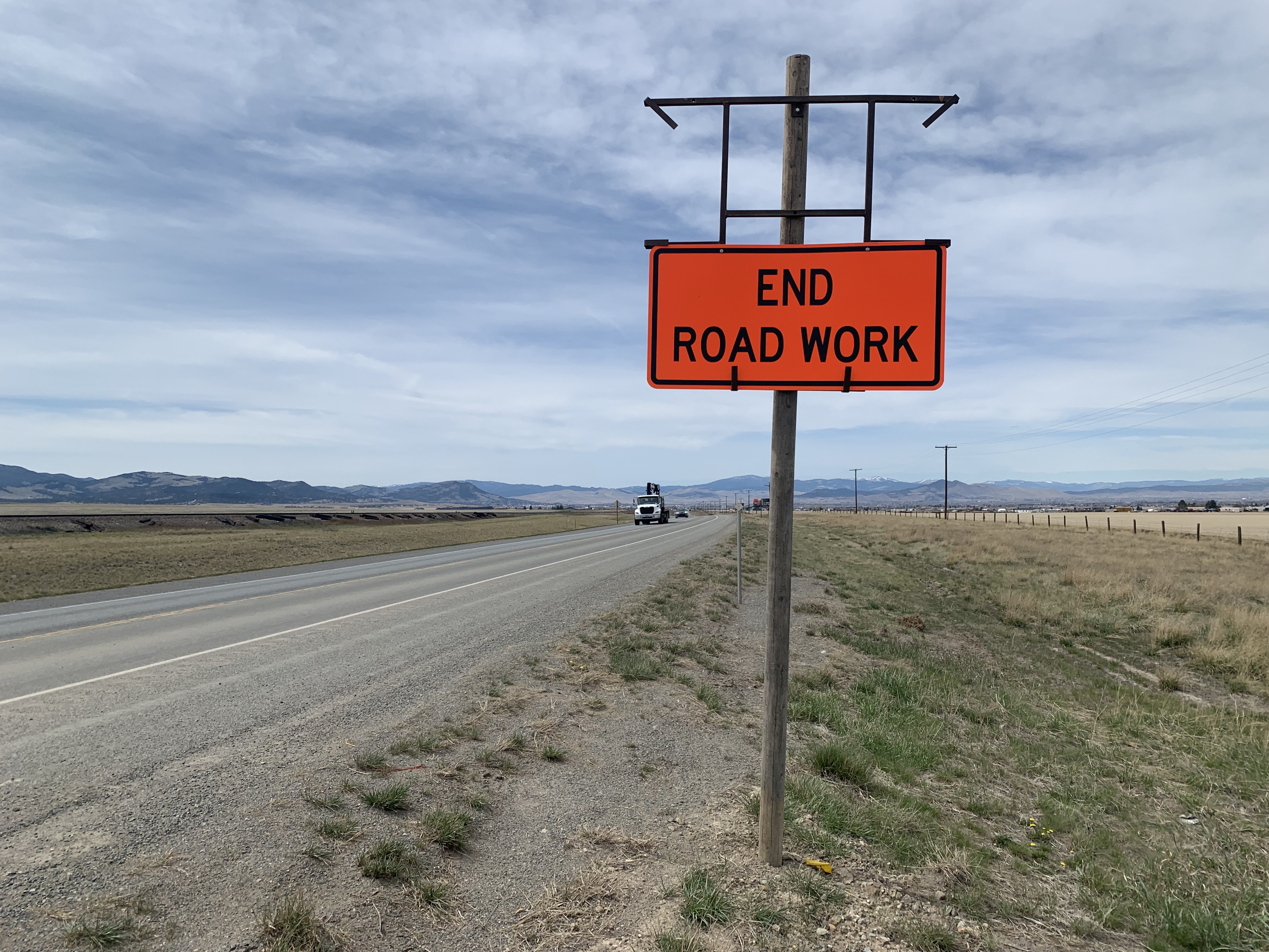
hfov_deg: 67.3
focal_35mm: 26
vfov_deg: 53.1
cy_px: 476
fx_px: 953
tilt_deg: +2.1
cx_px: 634
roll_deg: +0.5
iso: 25
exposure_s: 1/4464
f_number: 1.8
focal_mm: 4.25
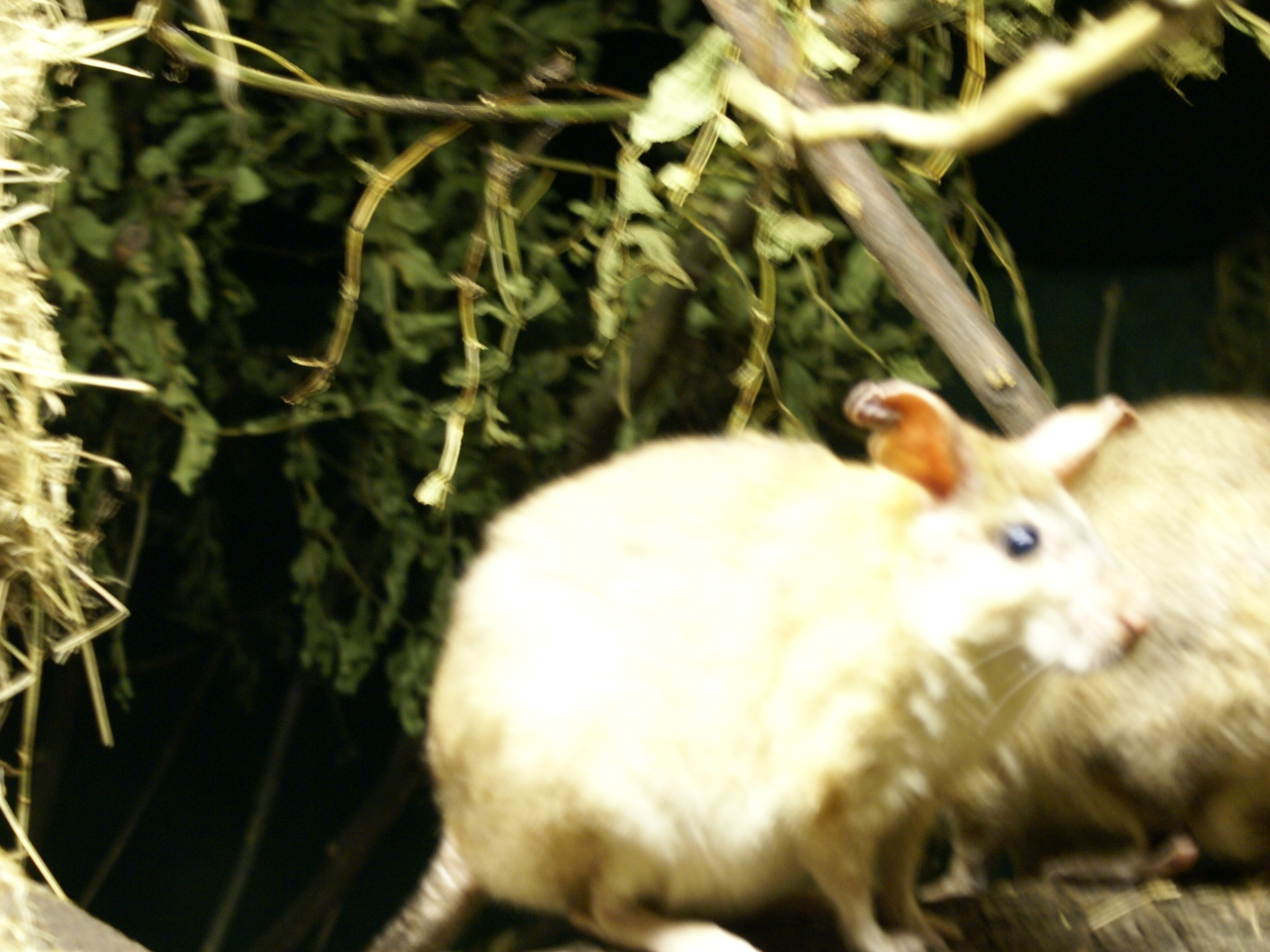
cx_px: 904
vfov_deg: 13.7
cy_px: 562
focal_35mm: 108
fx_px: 3962
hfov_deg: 18.1
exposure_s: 1
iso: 400
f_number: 5.6
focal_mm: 50
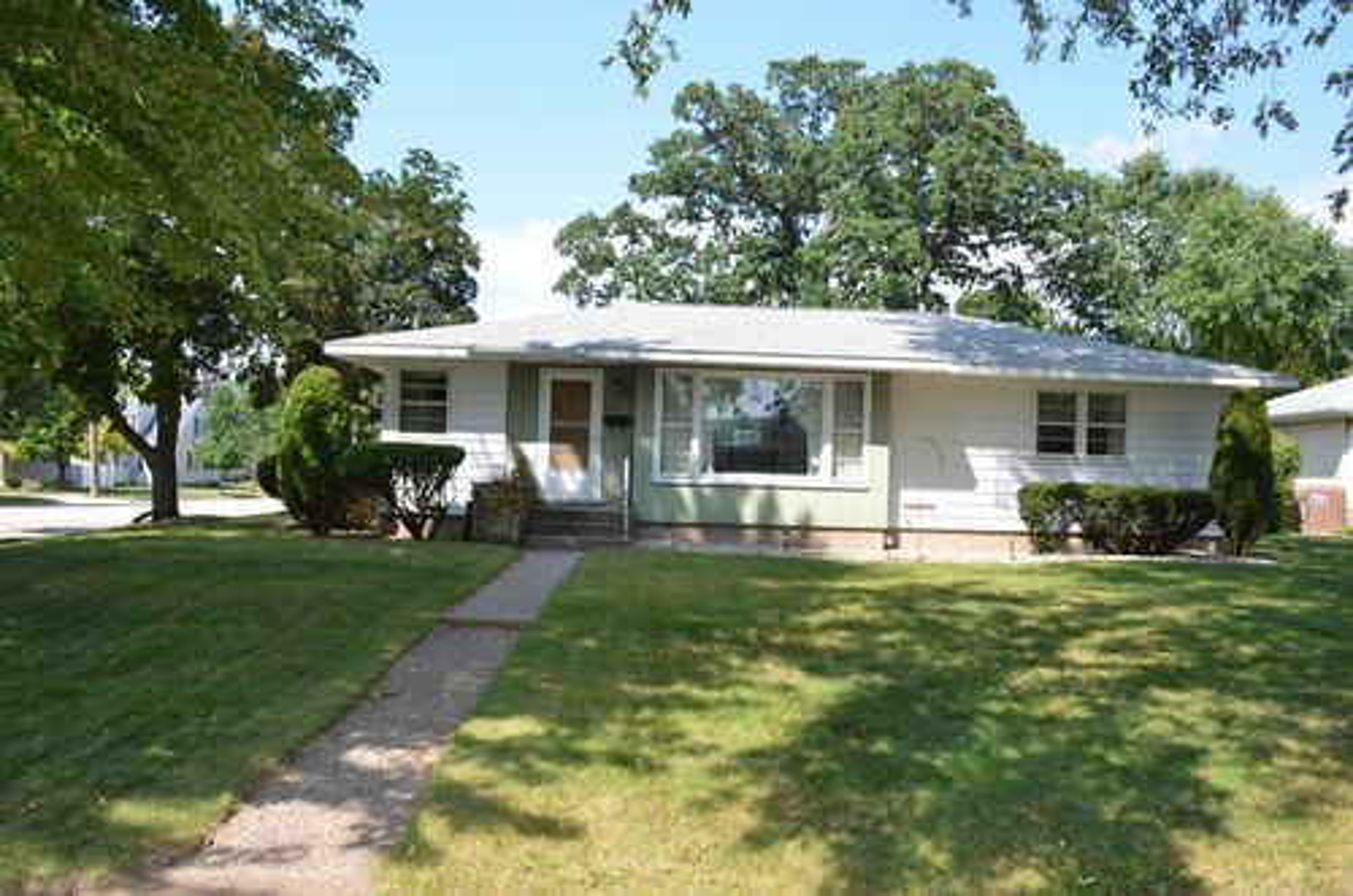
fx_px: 1012
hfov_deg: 67.5
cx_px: 676
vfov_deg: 47.7
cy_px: 448
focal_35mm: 27
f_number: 8
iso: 200
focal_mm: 18
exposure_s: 1/250
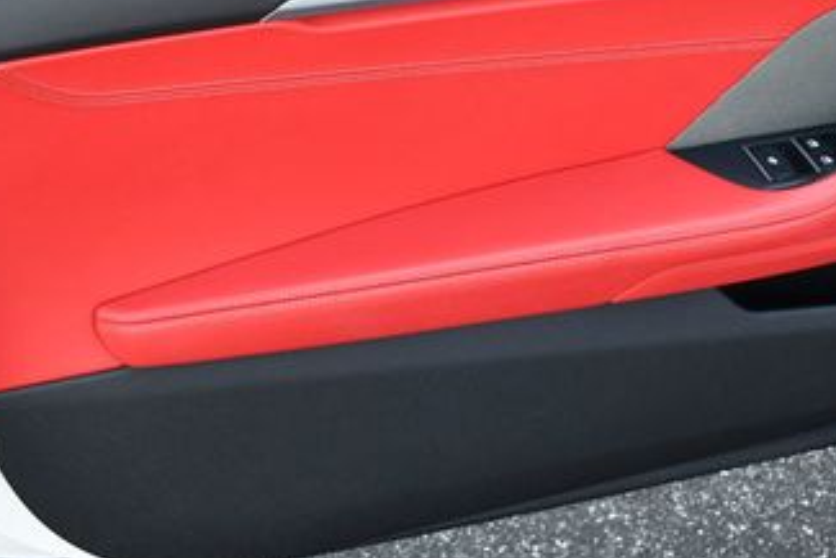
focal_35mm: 71
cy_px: 118
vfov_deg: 19.0
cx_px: 543
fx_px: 1649
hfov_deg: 28.3
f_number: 3.5
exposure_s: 1/250
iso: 450
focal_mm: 18
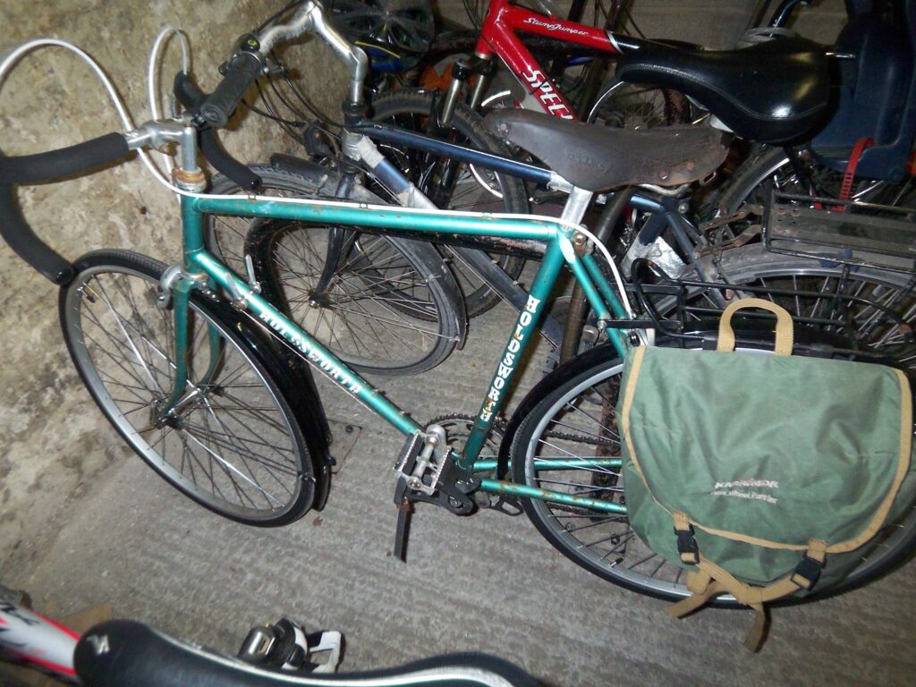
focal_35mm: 23
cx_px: 458
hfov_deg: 73.9
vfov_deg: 58.9
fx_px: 609
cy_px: 344
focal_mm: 3.8
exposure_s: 1/30
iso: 200
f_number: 2.8
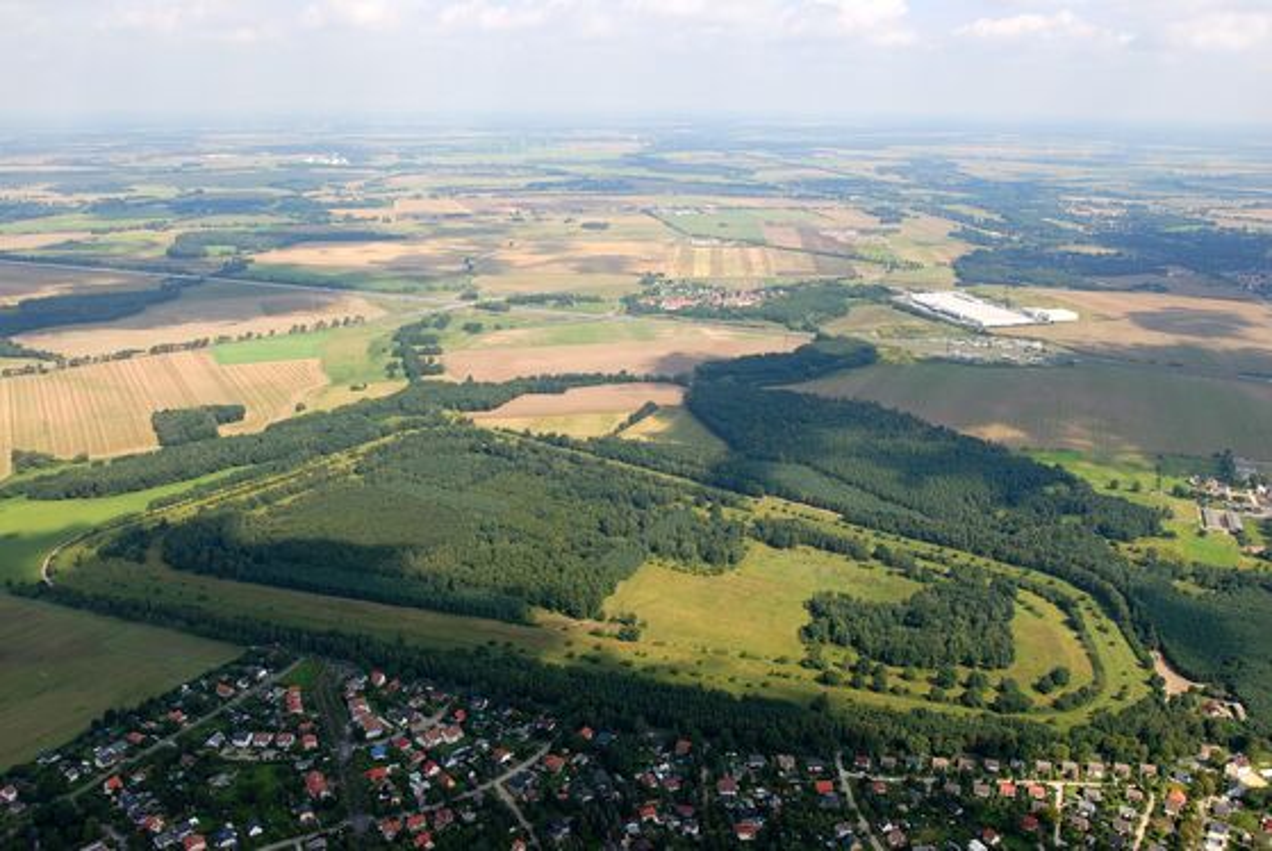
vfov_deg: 43.7
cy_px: 426
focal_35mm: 30
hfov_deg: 61.9
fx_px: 1061
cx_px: 636
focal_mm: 20
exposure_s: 1/640
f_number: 4
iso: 100
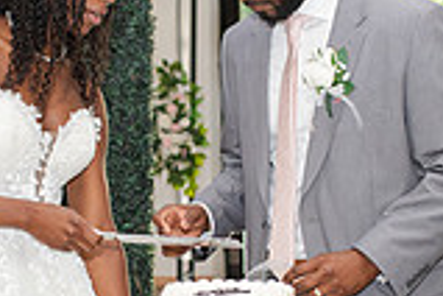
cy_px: 262
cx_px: 159
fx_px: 1575
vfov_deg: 10.7
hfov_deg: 16.0
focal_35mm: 128
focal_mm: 35
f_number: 3.2
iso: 800
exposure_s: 1/200
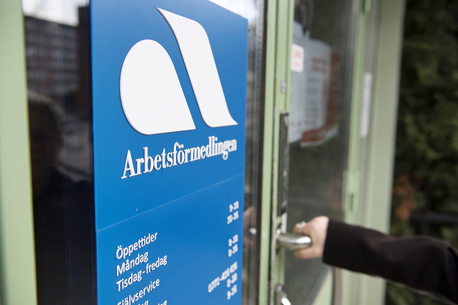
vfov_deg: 41.1
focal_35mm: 32
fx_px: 407
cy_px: 152
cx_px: 229
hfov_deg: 58.7
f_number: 4
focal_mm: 32
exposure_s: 1/2500
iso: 1250
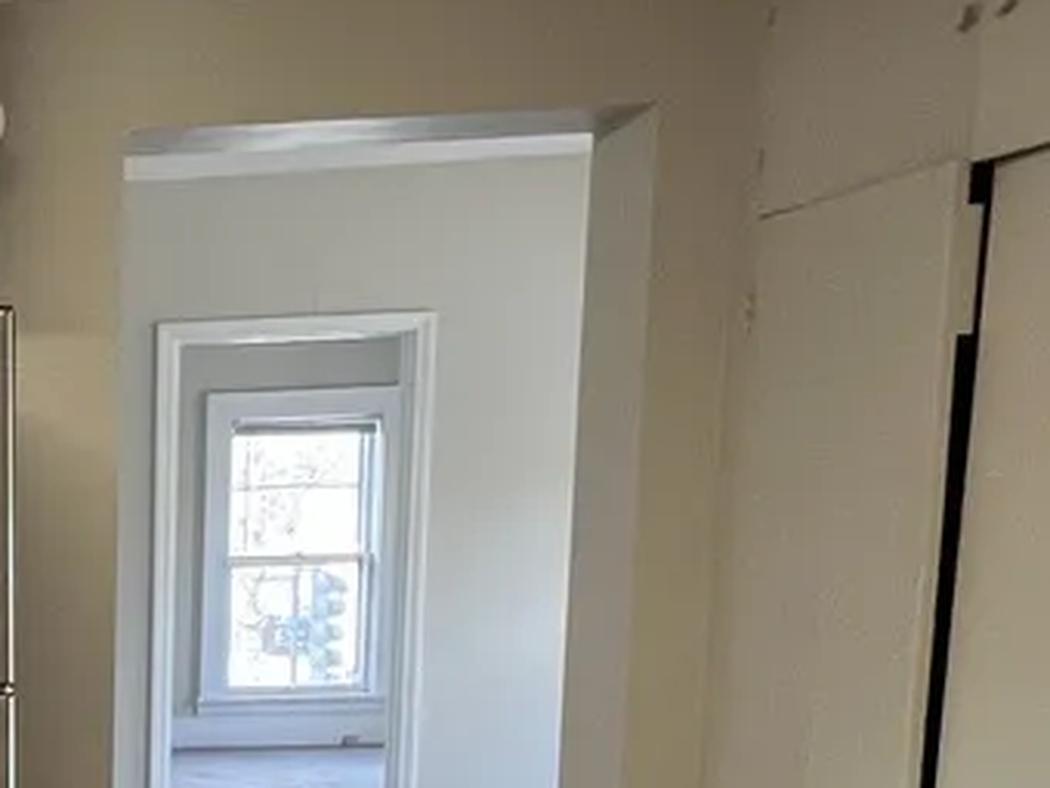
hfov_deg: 26.6
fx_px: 1668
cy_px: 776
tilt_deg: -8.1
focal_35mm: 55
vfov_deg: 25.3
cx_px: -469
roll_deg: +2.4
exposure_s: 1/120
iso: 250
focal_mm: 1.57
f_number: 1.8
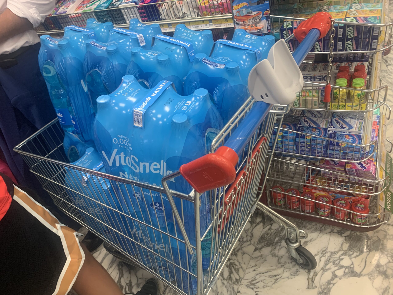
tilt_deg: -35.8
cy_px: 148
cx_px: 196
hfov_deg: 67.3
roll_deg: +15.8
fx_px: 295
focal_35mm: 26
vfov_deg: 53.1
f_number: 1.8
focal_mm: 4.25
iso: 100
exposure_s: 1/50
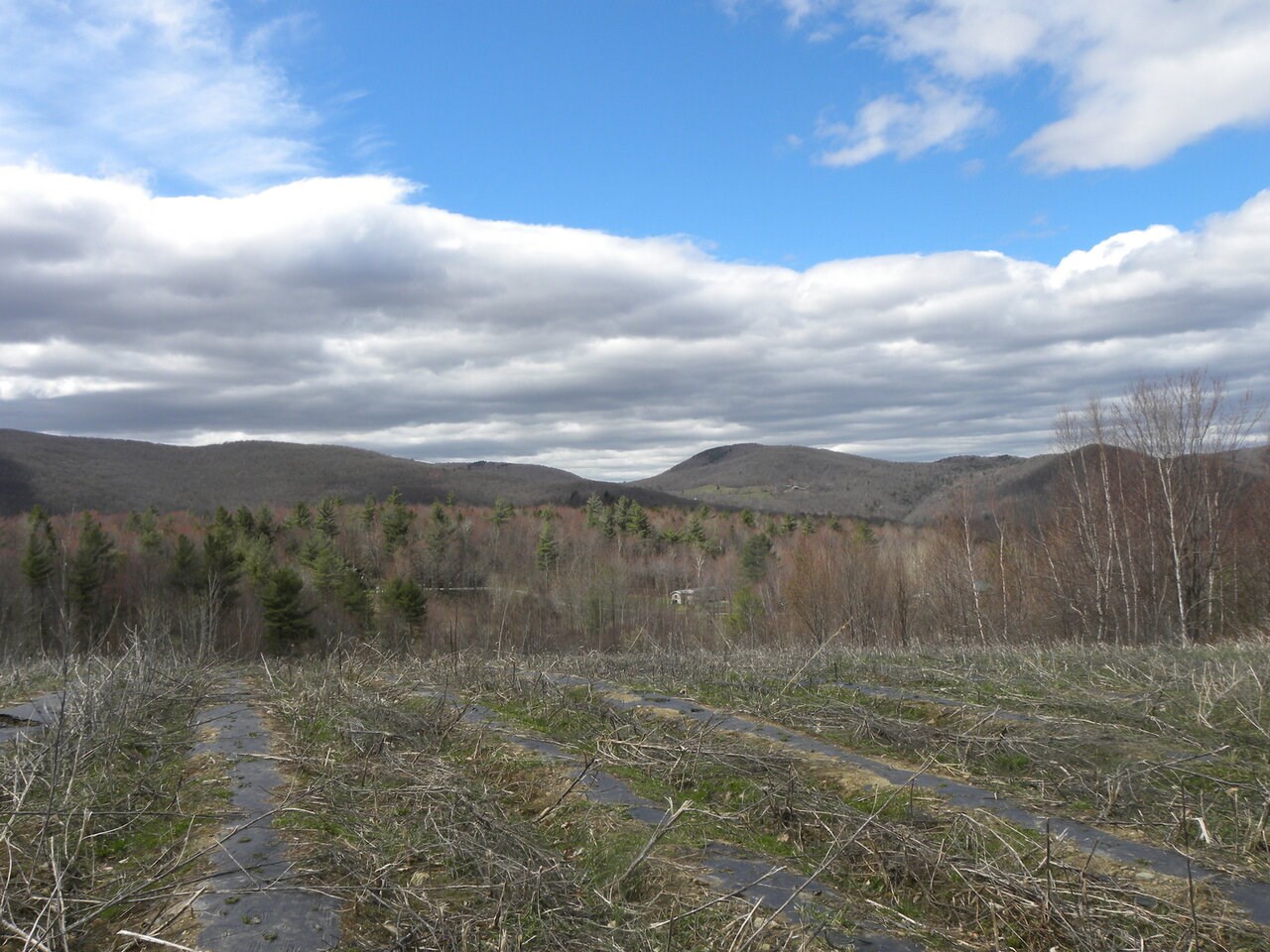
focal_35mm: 29
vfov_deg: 48.2
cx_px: 635
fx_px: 1064
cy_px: 476
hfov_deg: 61.7
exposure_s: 1/344
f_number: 5.6
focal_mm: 5.2
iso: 64
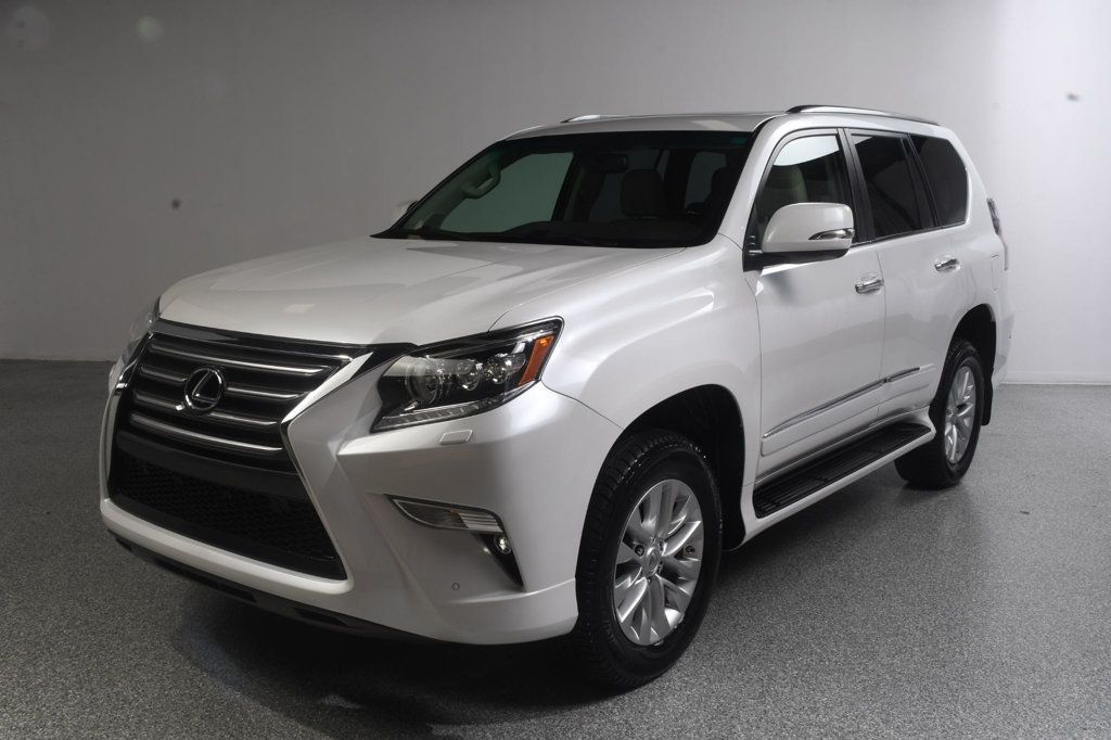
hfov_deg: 55.8
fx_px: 1049
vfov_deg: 38.9
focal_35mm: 34
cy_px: 370
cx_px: 556
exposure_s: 1/160
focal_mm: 23
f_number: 14
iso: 100
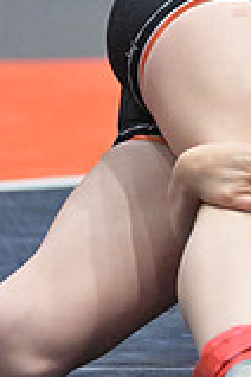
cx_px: 670
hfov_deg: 2.2
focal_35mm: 621
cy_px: -46
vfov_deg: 3.3
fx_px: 6494
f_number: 2.8
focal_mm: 170
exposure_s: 1/800
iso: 6400
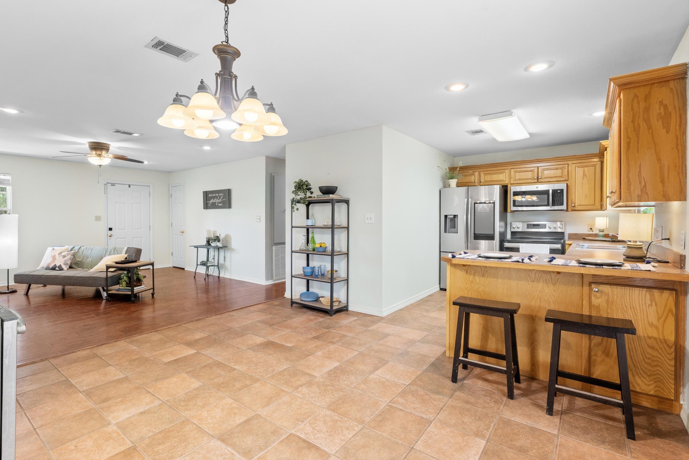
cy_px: 217
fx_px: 325
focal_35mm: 17
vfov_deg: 70.4
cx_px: 327
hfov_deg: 93.2
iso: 250
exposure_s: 1/2.5
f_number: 8
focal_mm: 10
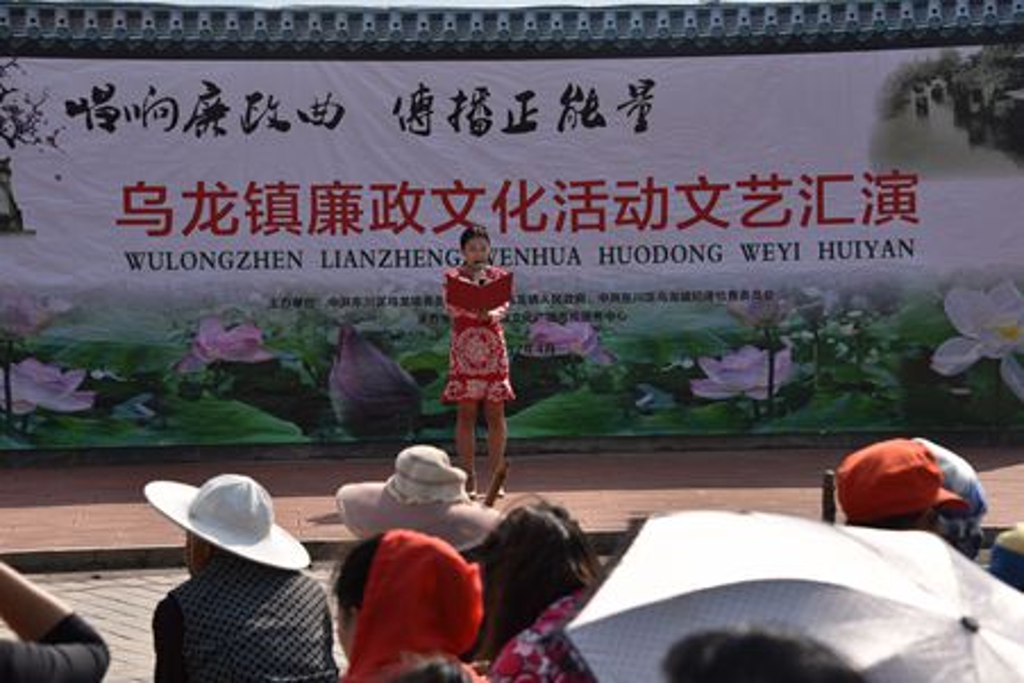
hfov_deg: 18.3
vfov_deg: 12.2
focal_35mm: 112
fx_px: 3187
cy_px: 342
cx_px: 512
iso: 200
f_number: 10
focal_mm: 112
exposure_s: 1/400
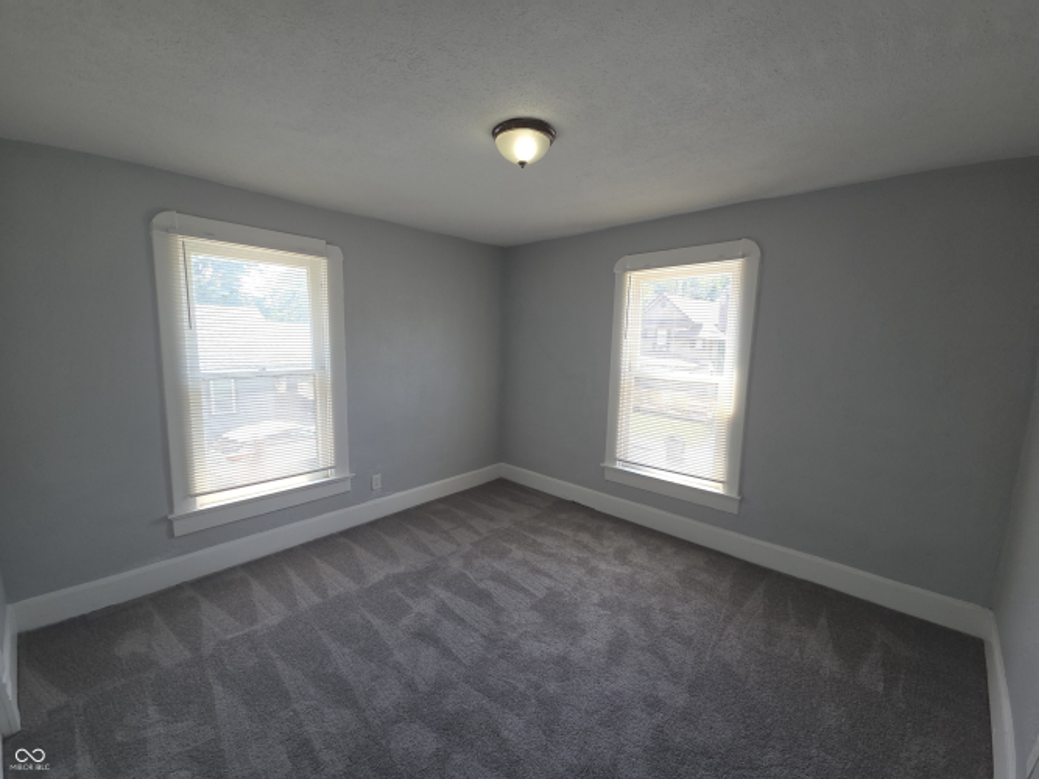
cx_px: 520
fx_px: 390
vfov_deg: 89.9
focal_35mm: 13
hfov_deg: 106.2
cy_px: 390
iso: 50
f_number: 2.2
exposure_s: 1/141
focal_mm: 2.2
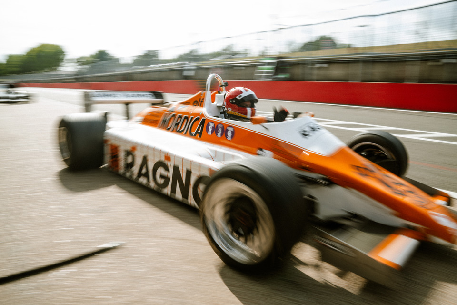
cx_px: 228
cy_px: 152
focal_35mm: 24
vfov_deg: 53.1
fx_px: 305
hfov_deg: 73.7
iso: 100
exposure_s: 1/30
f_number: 11
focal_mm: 24
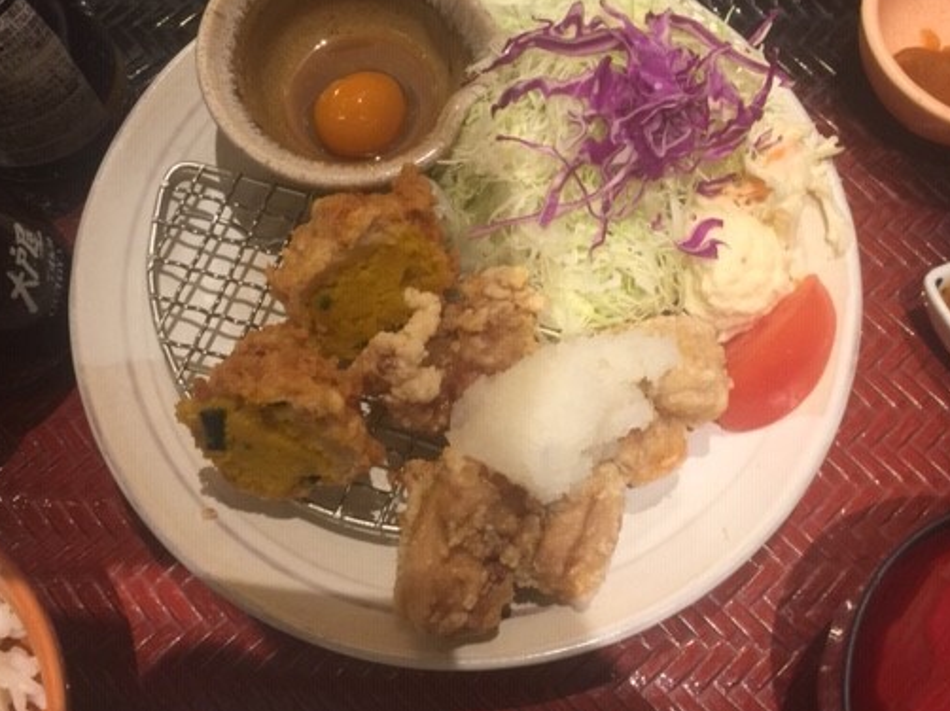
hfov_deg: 50.2
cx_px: 490
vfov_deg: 38.5
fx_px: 1015
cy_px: 286
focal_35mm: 37
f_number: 2.2
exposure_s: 1/15
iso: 32
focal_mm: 4.15
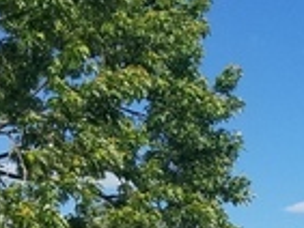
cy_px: 245
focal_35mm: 123
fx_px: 1081
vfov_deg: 11.9
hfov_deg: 13.2
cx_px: 654
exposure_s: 1/3240
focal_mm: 4.2
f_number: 1.7
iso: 50
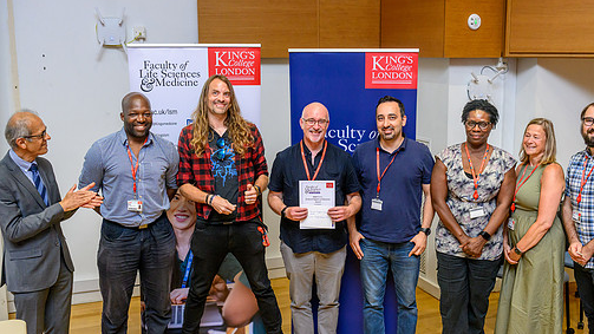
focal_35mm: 43
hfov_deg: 47.3
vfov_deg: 27.7
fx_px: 677
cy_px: 179
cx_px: 332
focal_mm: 35
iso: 2500
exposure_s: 1/200
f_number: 3.5
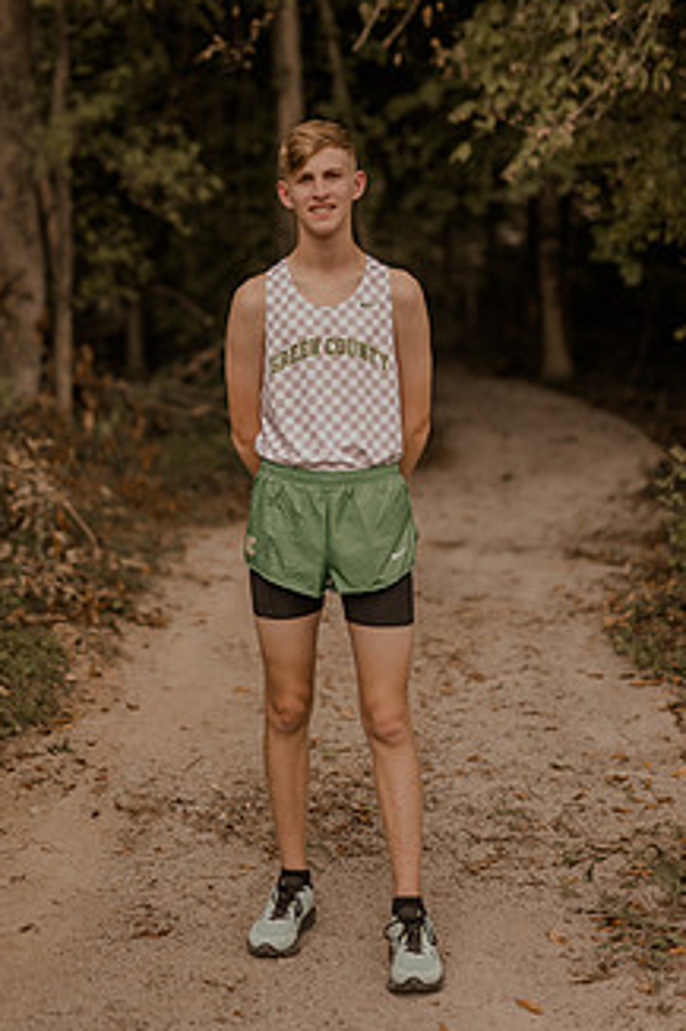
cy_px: 411
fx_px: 1974
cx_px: 319
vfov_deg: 29.2
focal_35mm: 69
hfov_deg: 19.7
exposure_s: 1/1000
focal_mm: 50
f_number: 1.4
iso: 64
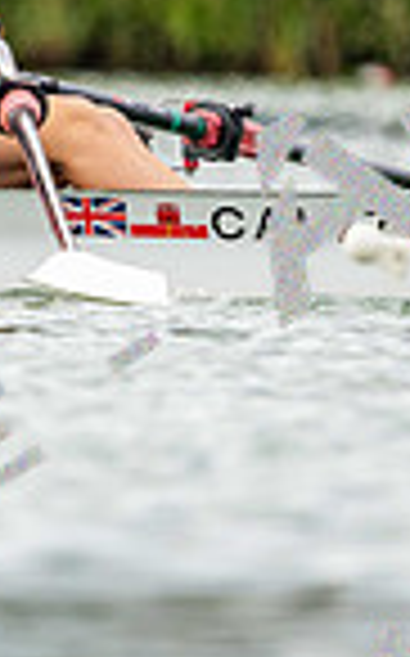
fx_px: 34197
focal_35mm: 1909
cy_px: -101
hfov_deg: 0.7
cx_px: -131
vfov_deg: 1.1
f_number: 6.3
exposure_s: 1/1600
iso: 800
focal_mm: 470
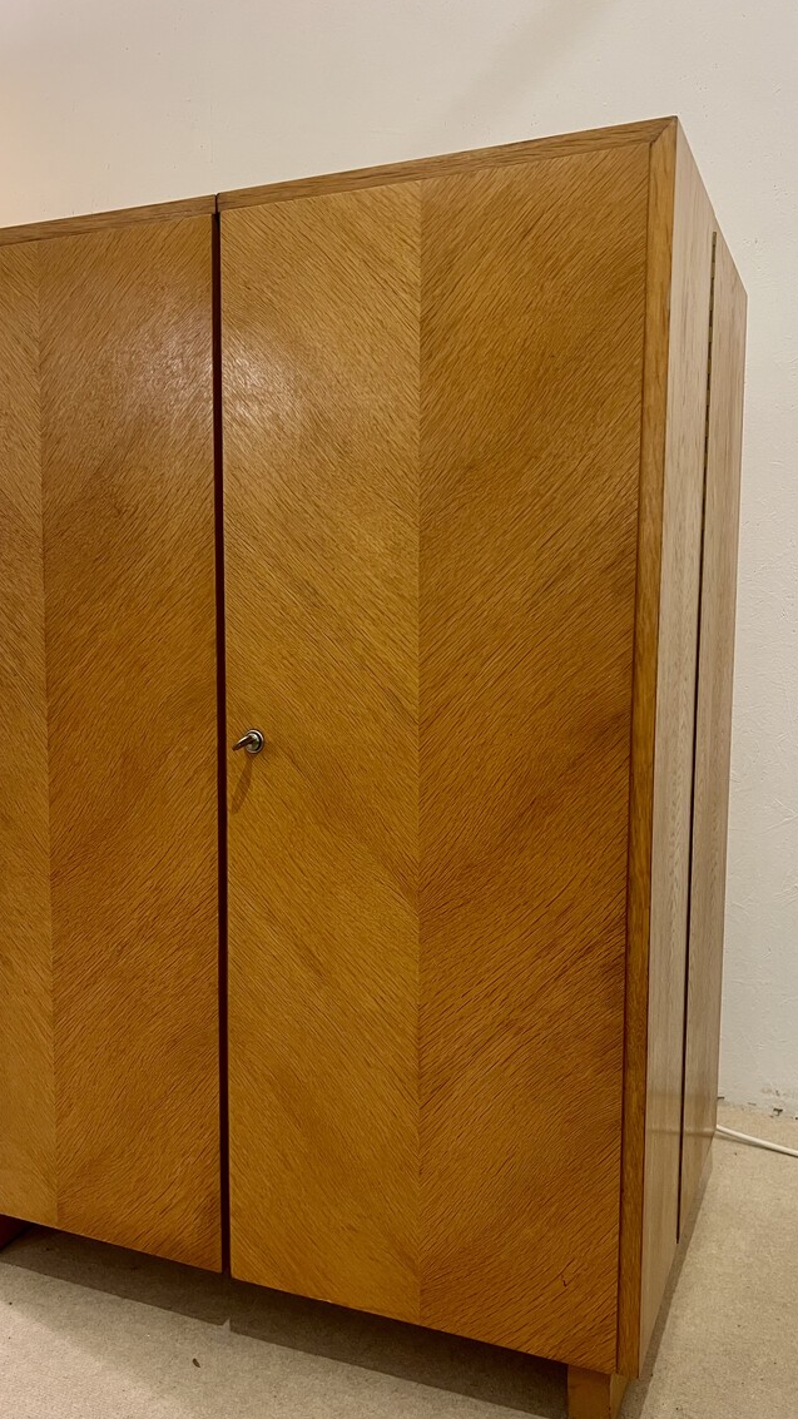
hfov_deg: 38.9
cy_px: 743
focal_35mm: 30
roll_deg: +1.2
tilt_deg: -7.1
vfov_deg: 64.3
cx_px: 393
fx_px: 1129
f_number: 1.5
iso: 200
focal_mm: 5.7
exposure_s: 1/50
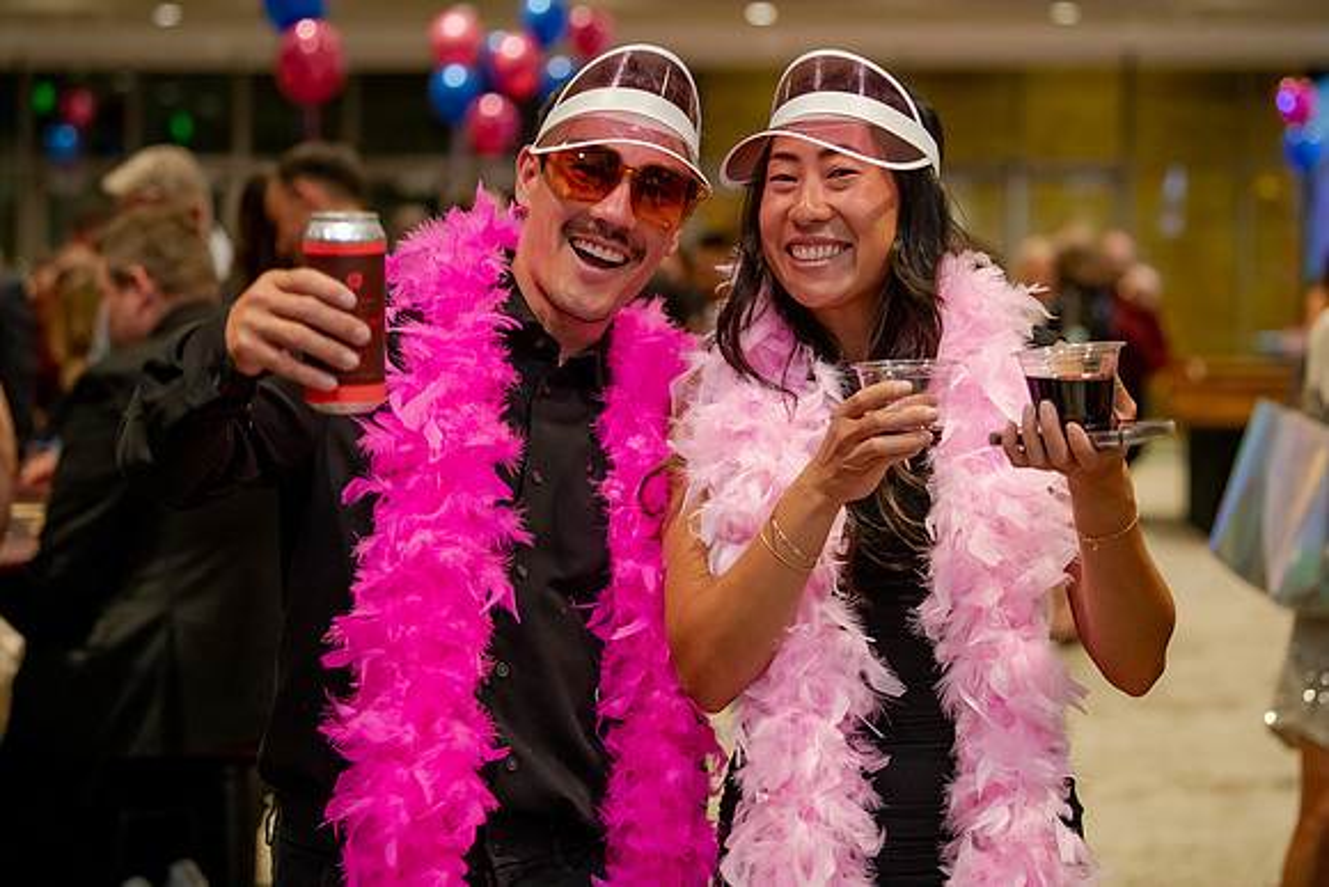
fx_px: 3079
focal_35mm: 83
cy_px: 359
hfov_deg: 24.4
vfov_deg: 16.4
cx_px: 678
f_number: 2.8
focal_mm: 70
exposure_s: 1/125
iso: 3200
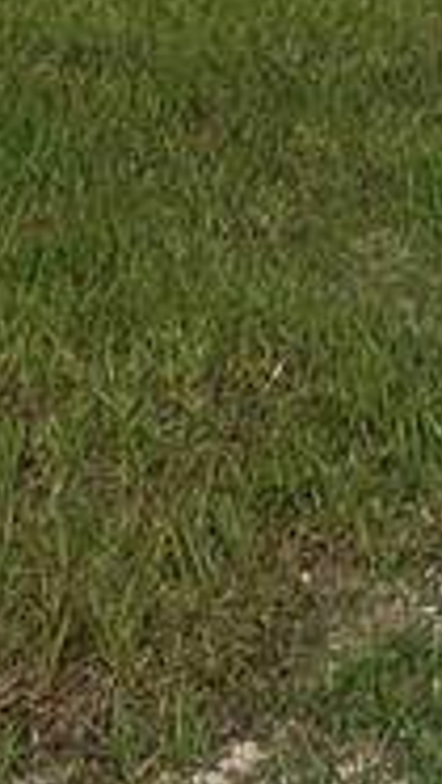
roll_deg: -0.7
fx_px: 3242
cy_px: -388
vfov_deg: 13.0
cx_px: 964
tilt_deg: +0.5
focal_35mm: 156
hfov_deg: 7.4
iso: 50
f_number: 1.5
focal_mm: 5.7
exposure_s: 1/9434
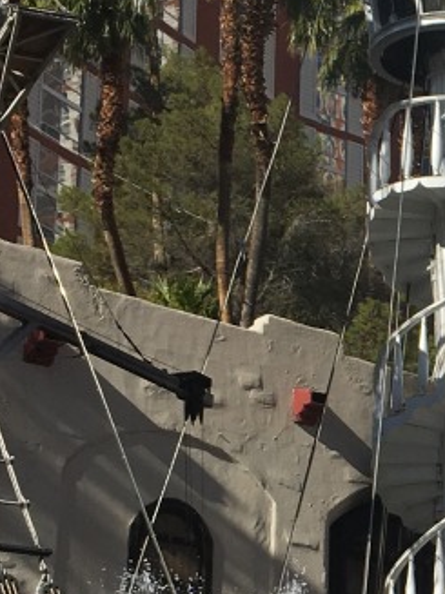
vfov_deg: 16.2
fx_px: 2075
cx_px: 665
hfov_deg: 11.7
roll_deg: +2.1
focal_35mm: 121
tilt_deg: +15.7
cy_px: 460
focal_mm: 4.15
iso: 25
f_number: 2.2
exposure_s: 1/2747
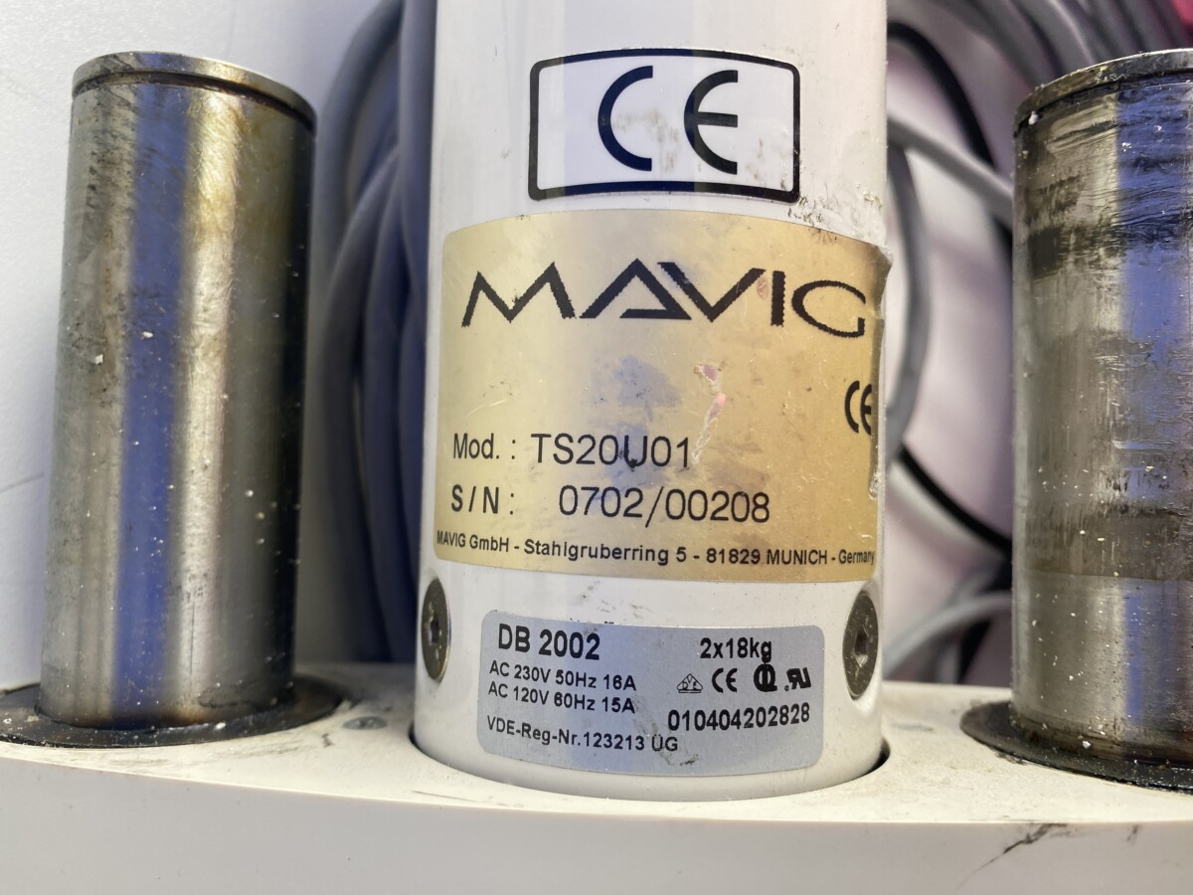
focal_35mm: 25
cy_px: 448
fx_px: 862
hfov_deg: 69.4
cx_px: 596
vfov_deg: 54.9
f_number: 1.8
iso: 64
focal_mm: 4.25
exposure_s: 1/122
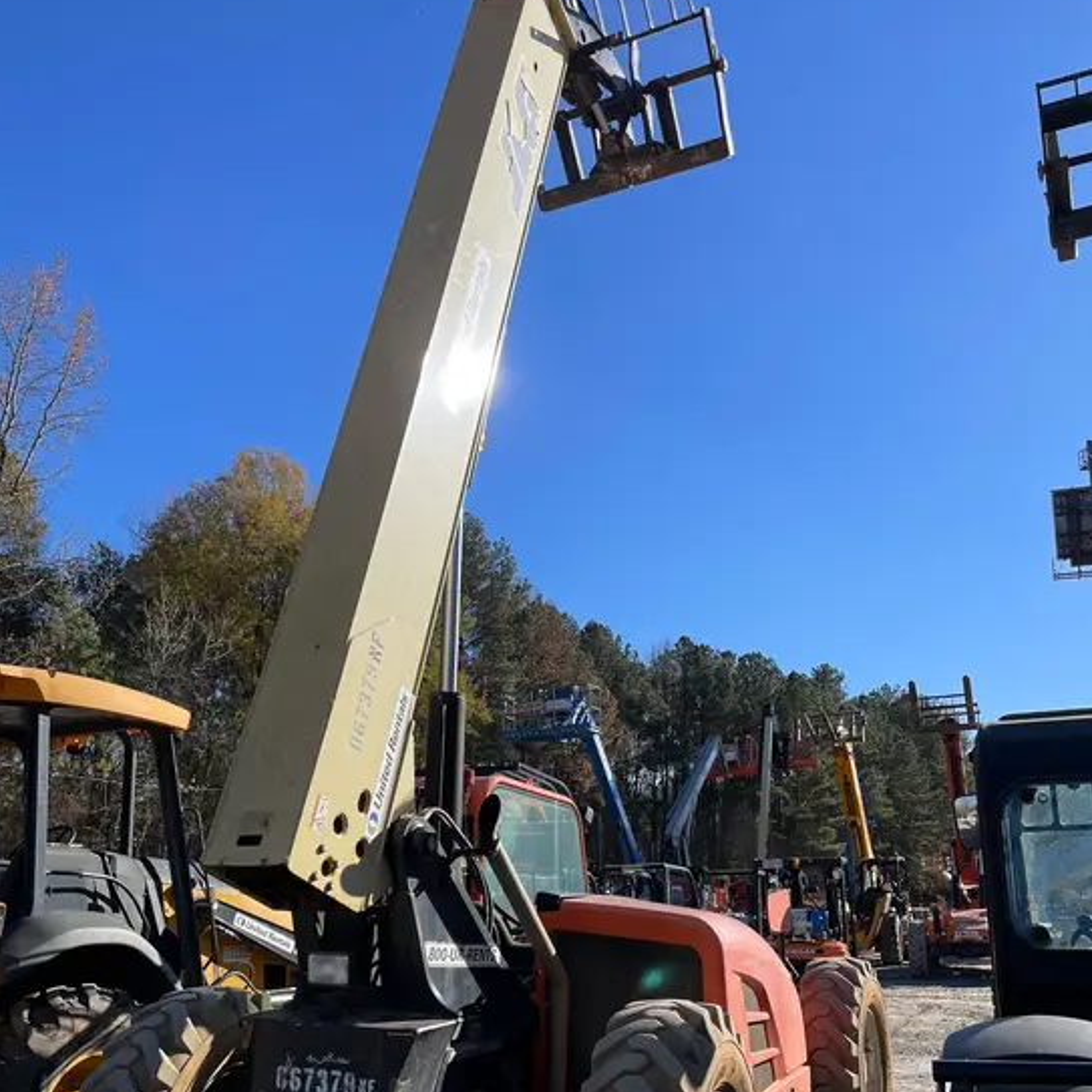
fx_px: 1106
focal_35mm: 31
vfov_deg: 52.0
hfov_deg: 52.5
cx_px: 551
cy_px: 675
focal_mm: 4.2
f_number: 1.6
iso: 50
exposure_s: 1/4292
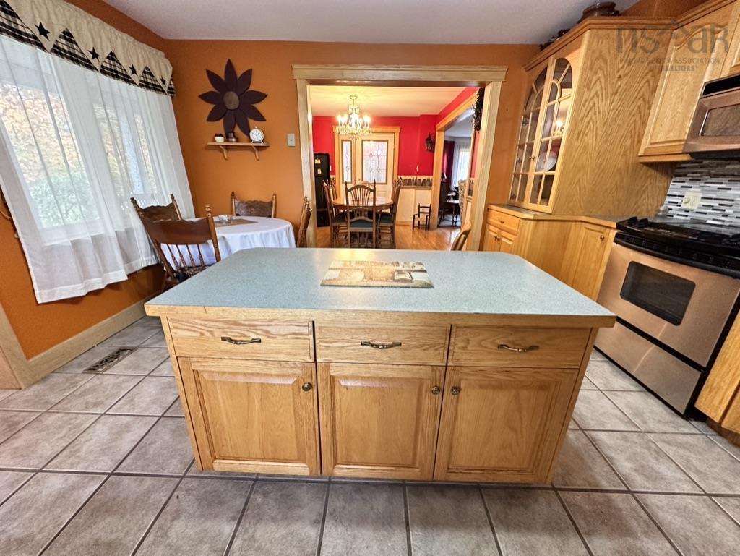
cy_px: 278
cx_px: 370
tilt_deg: -19.7
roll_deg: -0.9
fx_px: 299
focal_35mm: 14
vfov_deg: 85.7
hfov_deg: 102.0
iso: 400
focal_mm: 2.22
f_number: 2.2
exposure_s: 1/60
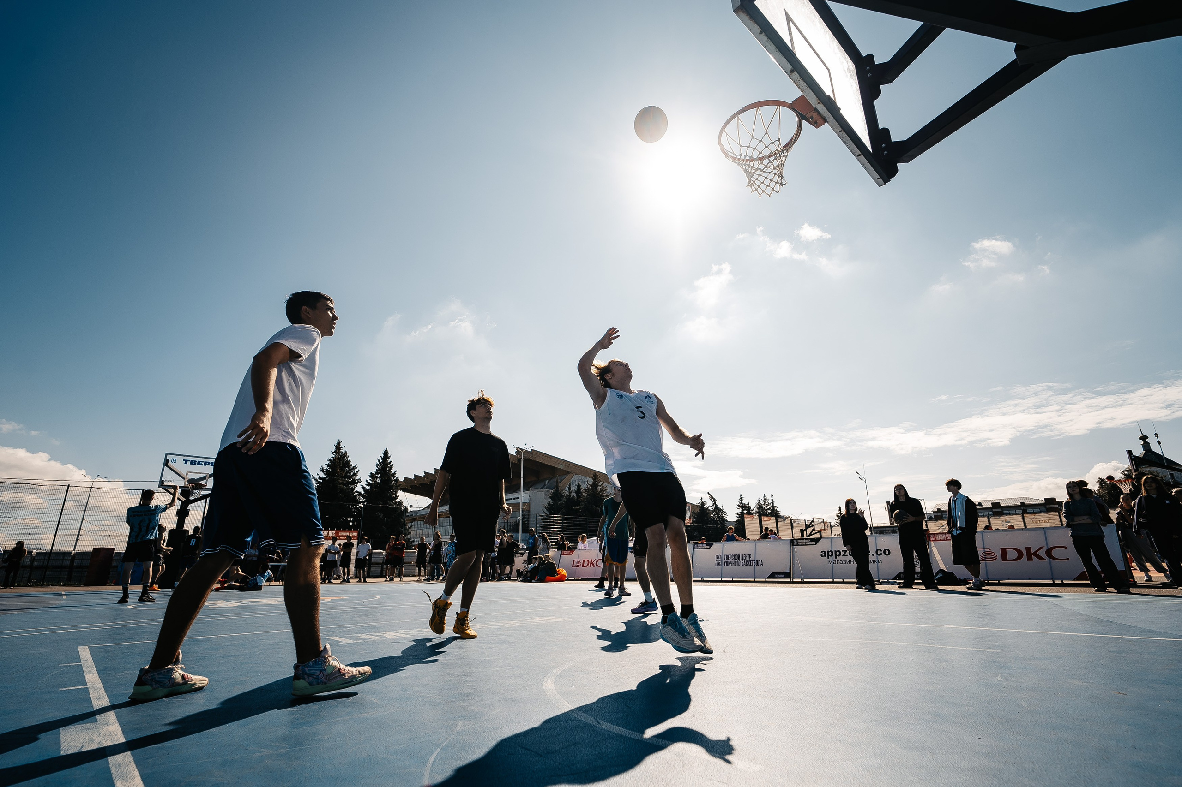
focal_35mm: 16
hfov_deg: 96.7
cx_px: 591
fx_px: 525
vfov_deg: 73.7
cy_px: 394
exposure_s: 1/1600
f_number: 4
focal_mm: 16
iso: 100
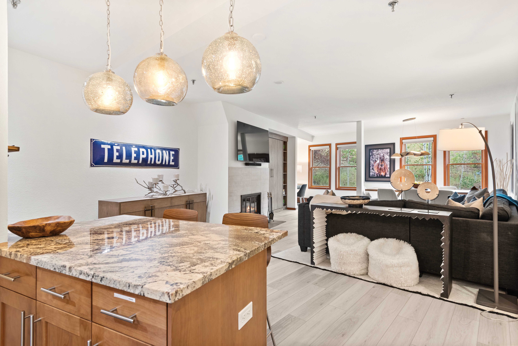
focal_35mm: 19
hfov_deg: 86.9
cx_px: 259
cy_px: 173
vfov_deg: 64.6
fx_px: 273
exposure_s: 1/1.25
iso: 640
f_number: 7.1
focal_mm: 19
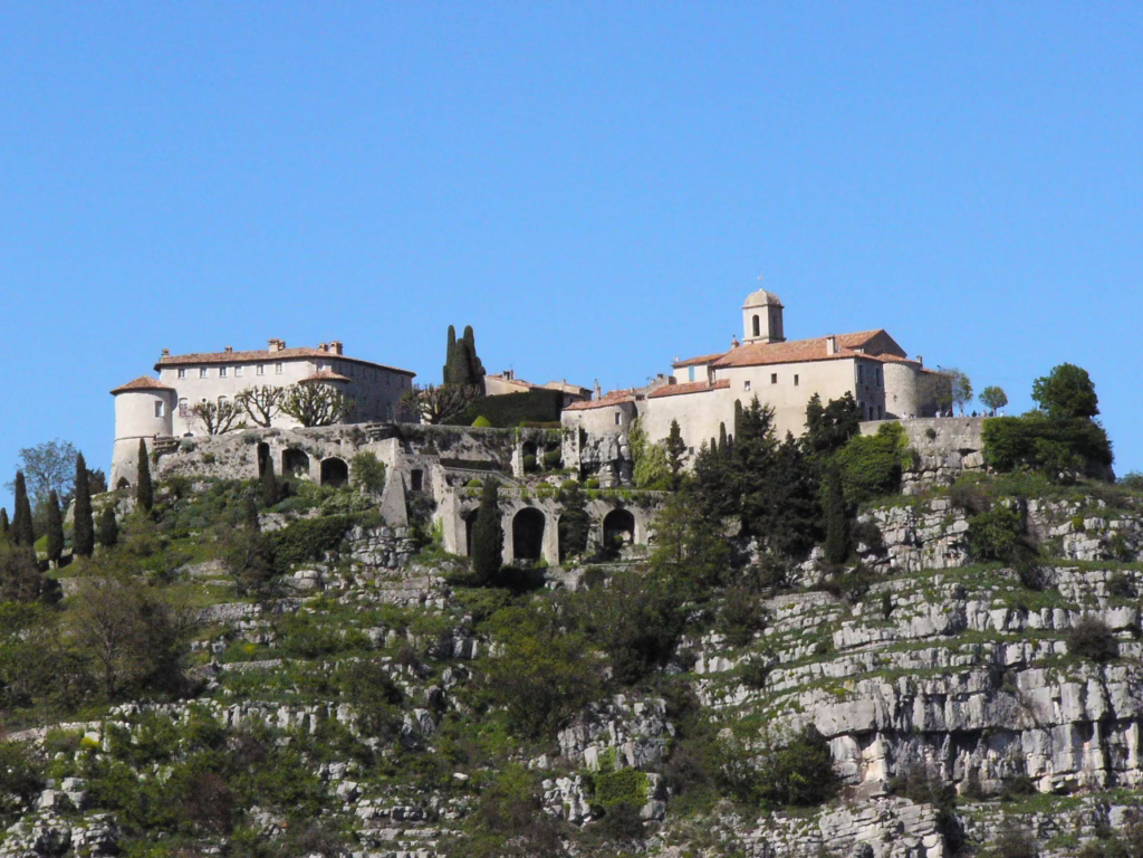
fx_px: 5646
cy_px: 429
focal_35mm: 171
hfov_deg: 11.6
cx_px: 572
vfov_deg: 8.7
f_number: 8
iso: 400
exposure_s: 1/2000
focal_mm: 28.5
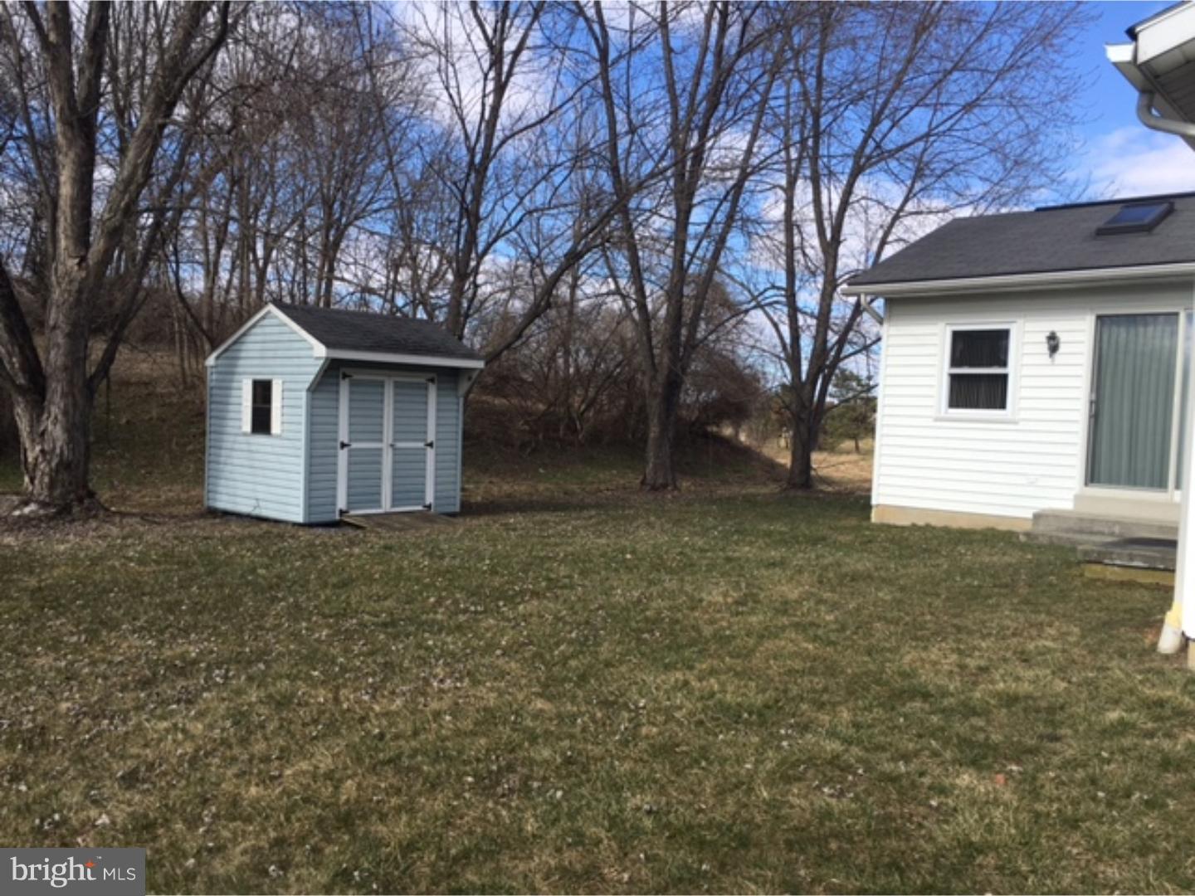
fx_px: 1001
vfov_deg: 48.2
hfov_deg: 61.7
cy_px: 448
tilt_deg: -0.6
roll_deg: -1.5
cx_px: 598
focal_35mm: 29
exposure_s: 1/1183
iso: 25
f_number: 2.2
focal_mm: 4.15
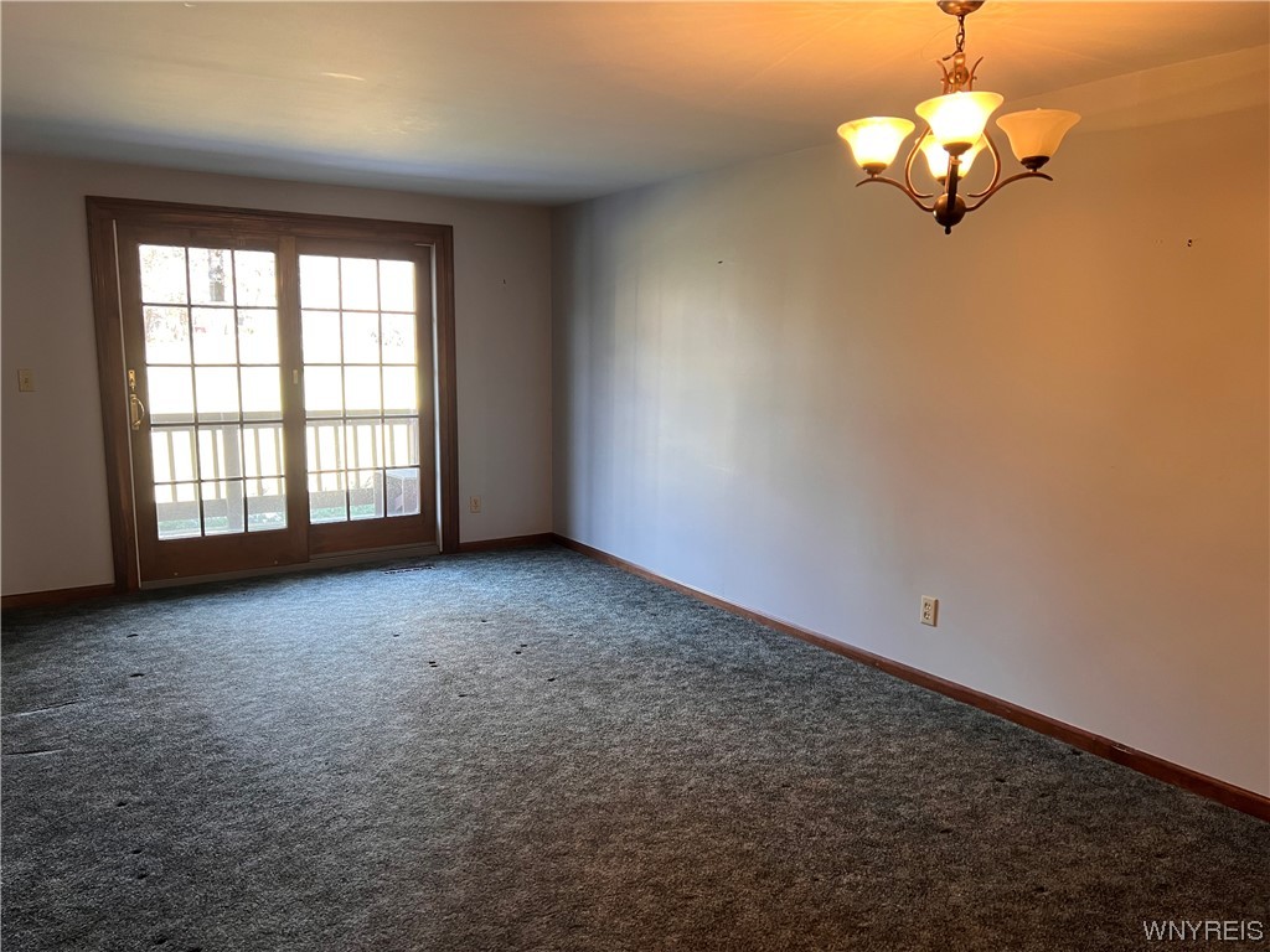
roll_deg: +0.3
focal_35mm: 26
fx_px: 954
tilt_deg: -9.4
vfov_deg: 53.1
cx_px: 635
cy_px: 476
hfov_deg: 67.3
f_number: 1.5
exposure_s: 1/60
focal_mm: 5.7
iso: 125
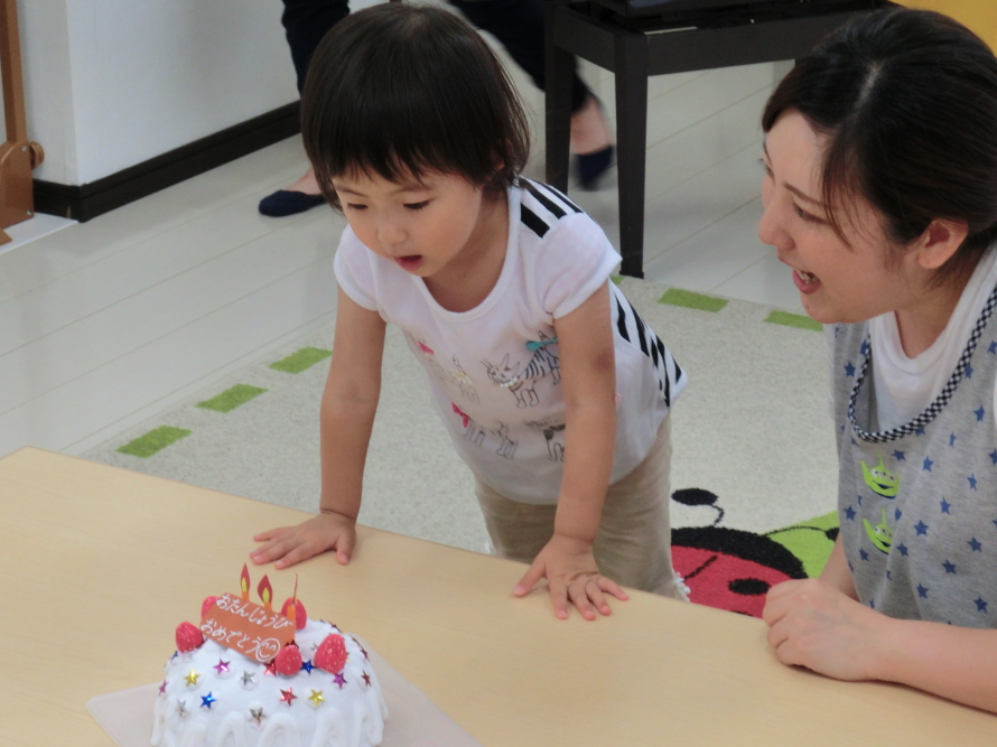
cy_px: 420
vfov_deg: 17.6
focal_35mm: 84
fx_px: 2419
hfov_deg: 23.3
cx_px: 552
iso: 200
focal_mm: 12.9
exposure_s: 1/60
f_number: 4
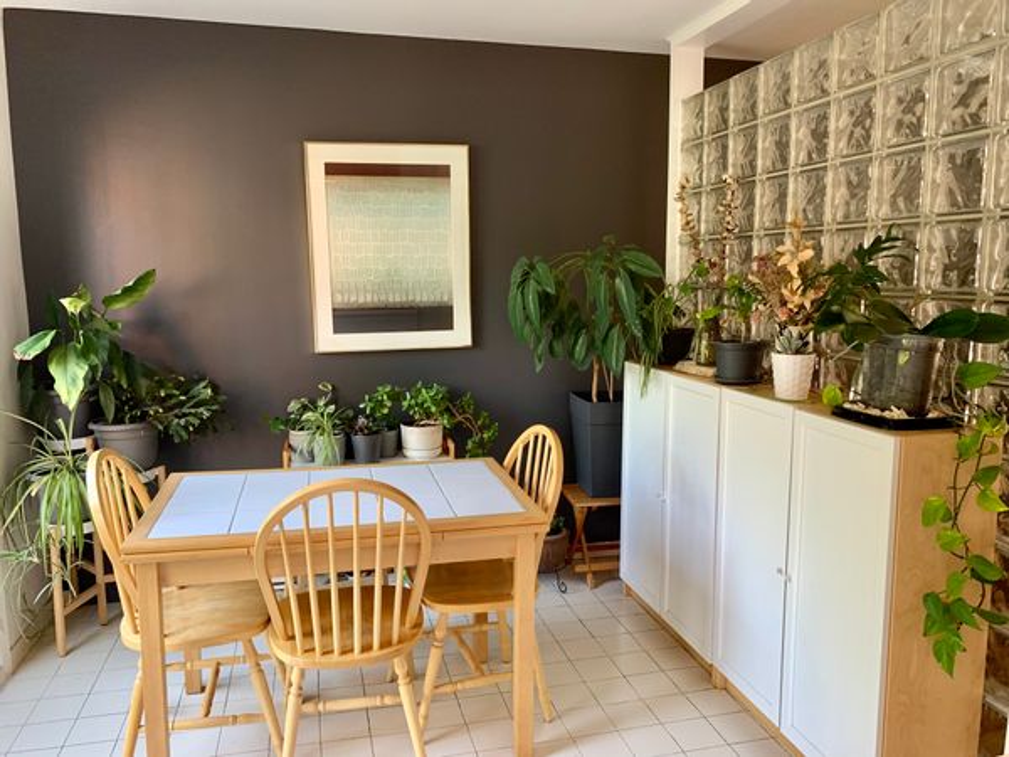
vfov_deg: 53.1
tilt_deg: -8.9
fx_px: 758
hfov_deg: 67.3
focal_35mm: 26
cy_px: 378
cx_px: 504
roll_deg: +1.0
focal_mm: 4.25
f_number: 1.8
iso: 125
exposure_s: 1/60
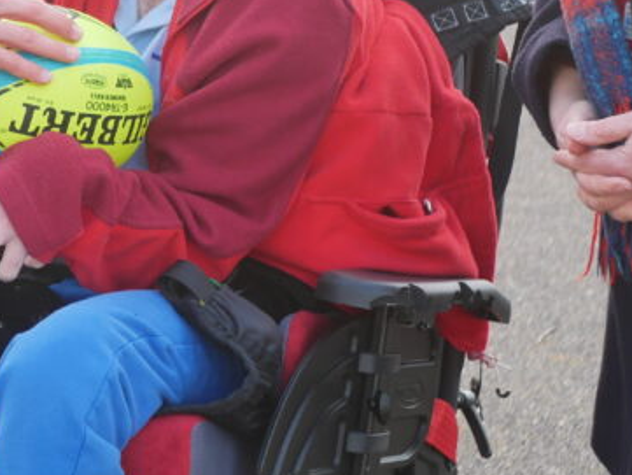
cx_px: -75
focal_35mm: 142
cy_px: 118
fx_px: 2593
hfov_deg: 13.6
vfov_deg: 10.4
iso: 200
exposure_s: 1/320
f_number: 3.2
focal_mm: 25
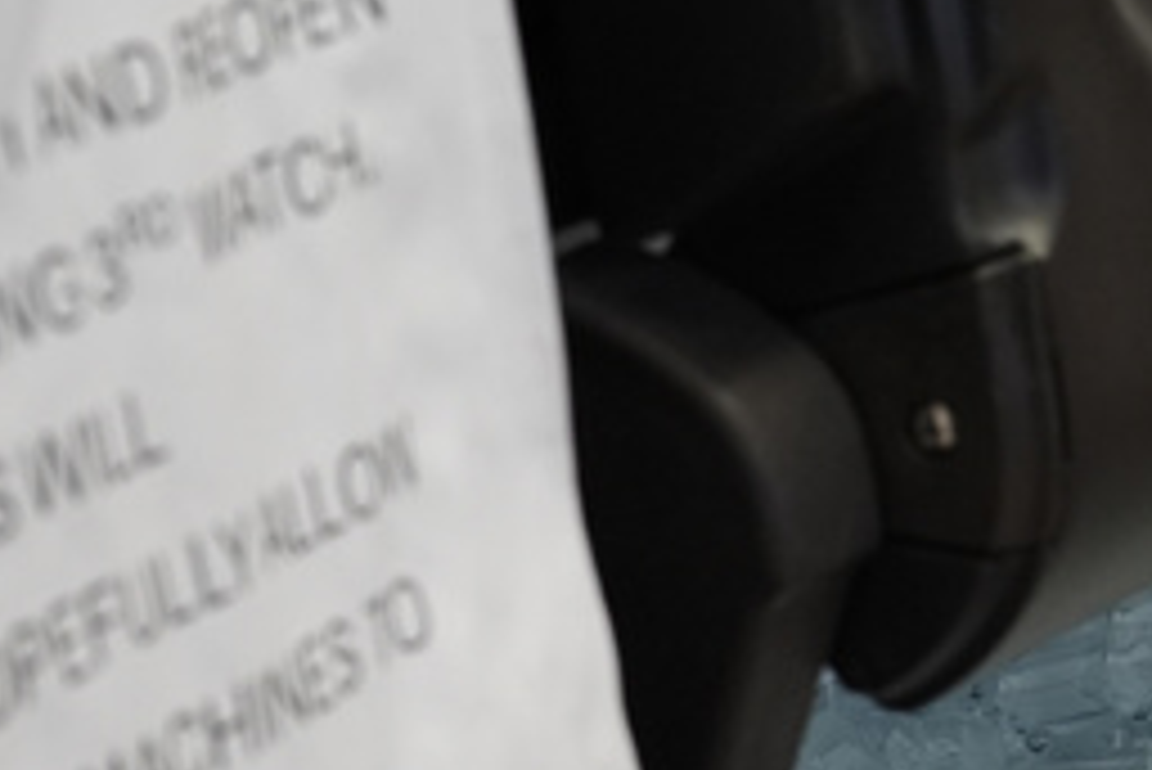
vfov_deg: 6.9
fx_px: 6403
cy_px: 635
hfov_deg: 9.8
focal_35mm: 200
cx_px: 2043
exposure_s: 1/80
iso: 1600
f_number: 5.6
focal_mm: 50
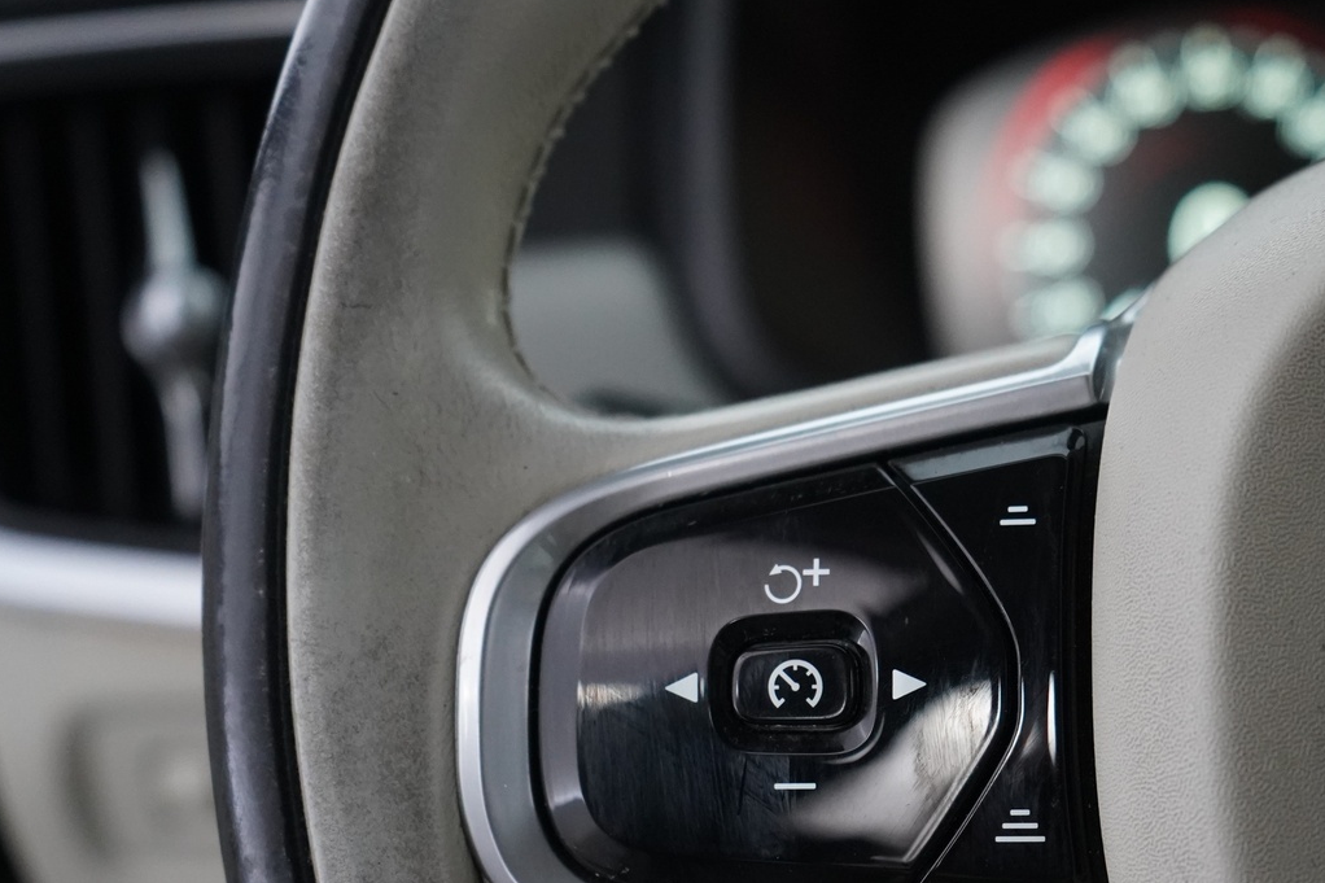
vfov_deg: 20.8
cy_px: 644
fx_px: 2392
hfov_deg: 30.8
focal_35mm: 65
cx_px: 836
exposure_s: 1/60
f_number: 4.5
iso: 5000
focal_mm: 41
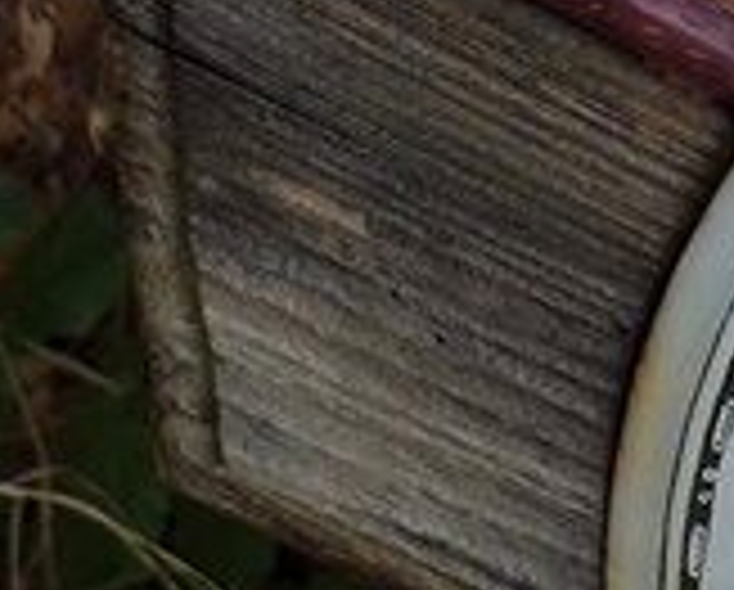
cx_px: 894
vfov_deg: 6.5
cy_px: 576
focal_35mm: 239
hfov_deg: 8.0
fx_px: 5201
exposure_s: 1/1081
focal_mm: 4.71
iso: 50
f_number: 1.7
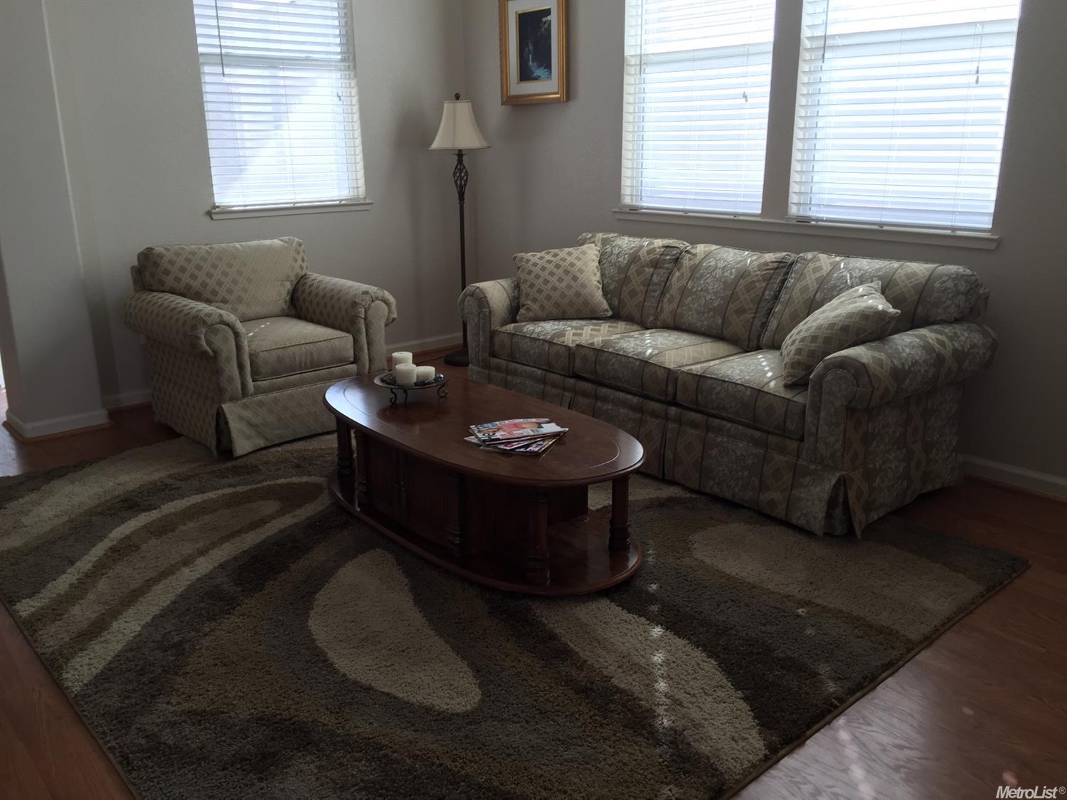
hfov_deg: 61.7
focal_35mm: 29
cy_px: 400
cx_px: 534
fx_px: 894
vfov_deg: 48.2
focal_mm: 4.15
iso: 40
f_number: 2.2
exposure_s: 1/60
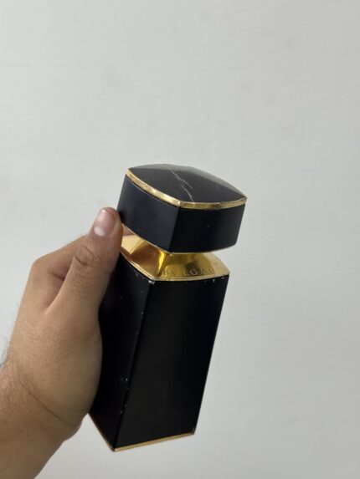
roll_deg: -2.5
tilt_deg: -22.7
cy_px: 240
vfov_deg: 39.6
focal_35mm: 48
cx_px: 180
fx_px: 665
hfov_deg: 30.3
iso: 80
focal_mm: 6.76
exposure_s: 1/50
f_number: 1.78
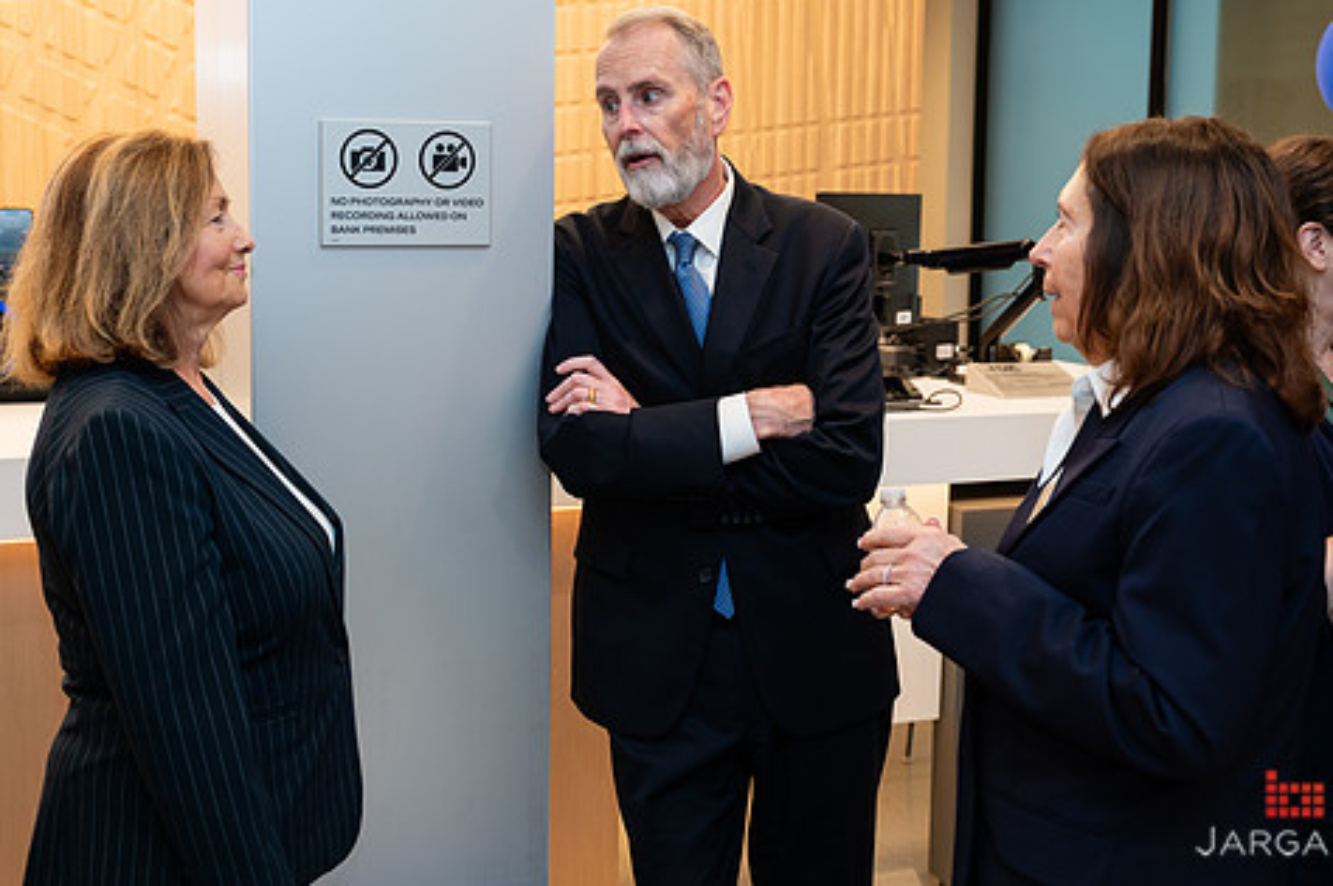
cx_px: 647
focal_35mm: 48
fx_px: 1775
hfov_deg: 41.1
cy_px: 372
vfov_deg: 28.0
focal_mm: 39
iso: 400
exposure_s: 1/160
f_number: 4
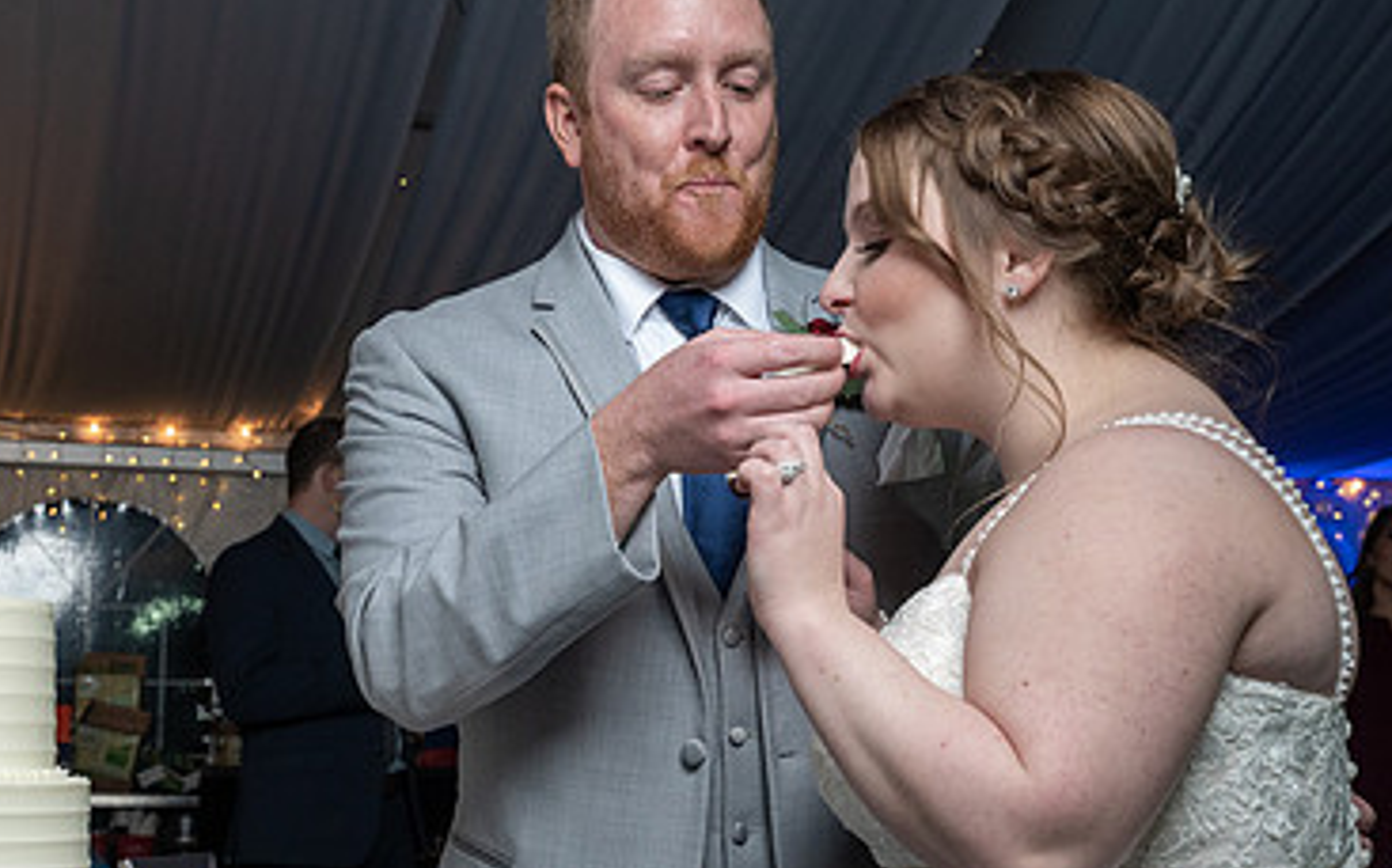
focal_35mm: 59
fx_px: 2237
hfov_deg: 34.4
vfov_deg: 21.8
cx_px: 518
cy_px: 654
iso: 2000
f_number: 5.6
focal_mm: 34
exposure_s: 1/250
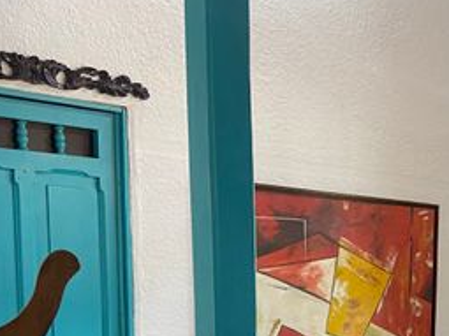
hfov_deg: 25.4
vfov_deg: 20.4
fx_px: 882
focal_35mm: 68
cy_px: 392
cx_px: 550
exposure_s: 1/60
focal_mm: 4.25
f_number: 1.8
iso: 125
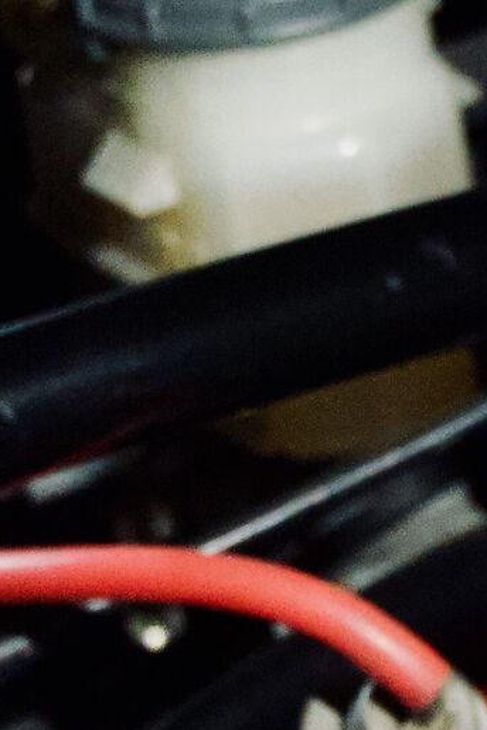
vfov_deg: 7.0
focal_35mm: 293
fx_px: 5945
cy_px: 996
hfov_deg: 4.7
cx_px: 171
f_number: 5.6
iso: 6400
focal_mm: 42
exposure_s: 1/10
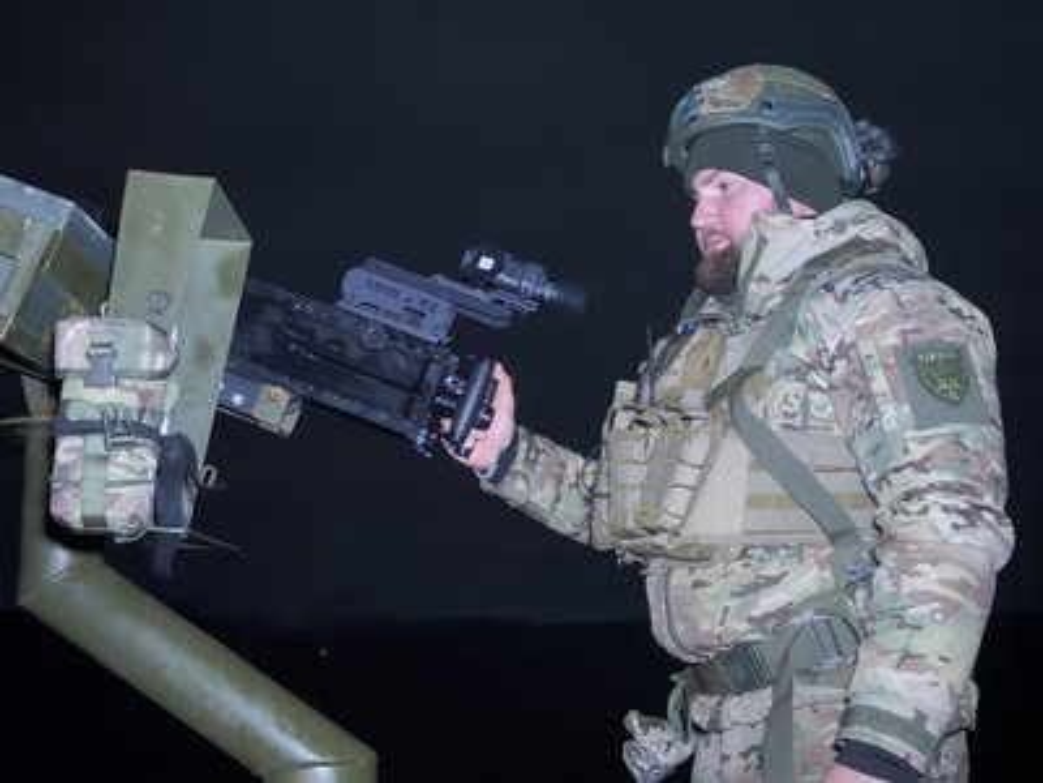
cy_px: 392
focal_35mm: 48
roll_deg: +1.6
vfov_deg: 30.3
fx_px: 1446
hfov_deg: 39.7
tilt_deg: +10.5
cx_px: 522
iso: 1600
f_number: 1.78
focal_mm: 6.76
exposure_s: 1/9
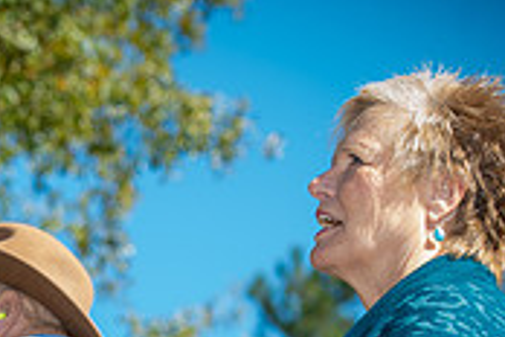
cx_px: -58
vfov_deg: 5.6
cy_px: 410
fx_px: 3408
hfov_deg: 8.4
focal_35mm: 243
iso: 125
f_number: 4.5
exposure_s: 1/200
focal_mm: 70
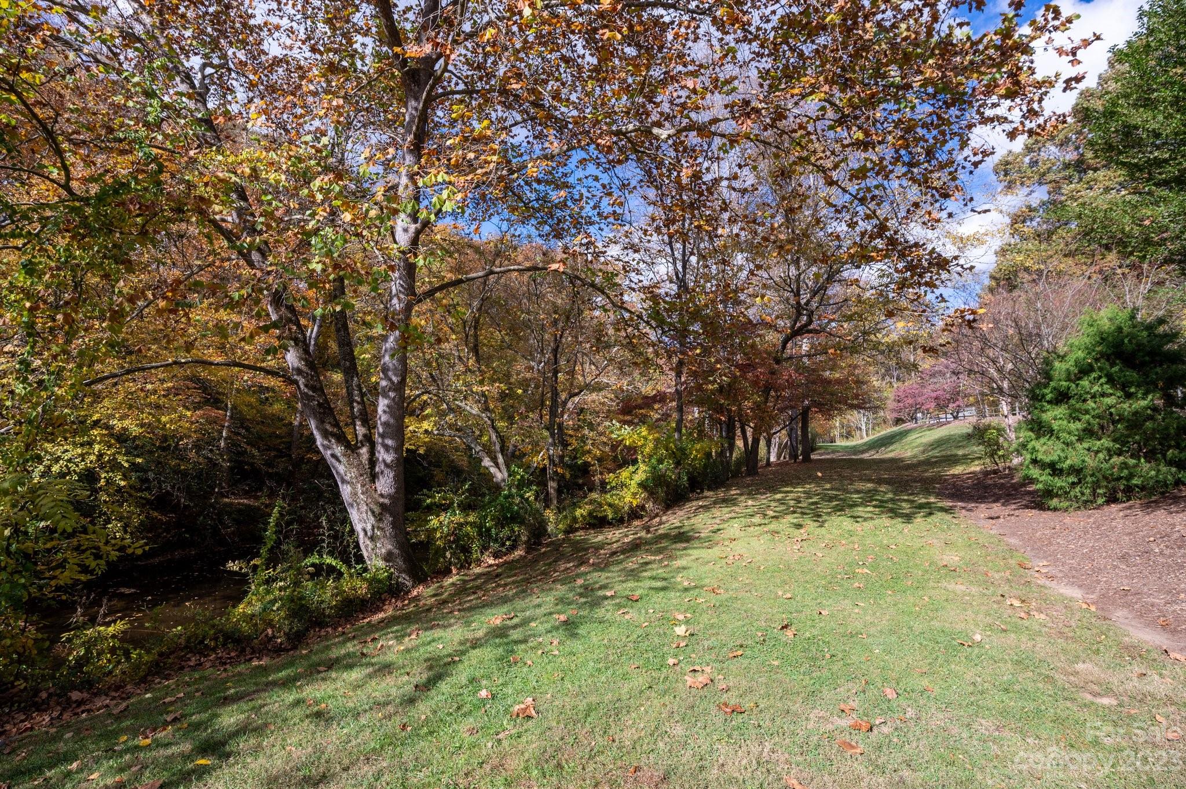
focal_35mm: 18
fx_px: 576
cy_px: 394
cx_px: 593
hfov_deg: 91.7
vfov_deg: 68.8
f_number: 8
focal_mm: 17.5
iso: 160
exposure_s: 1/400
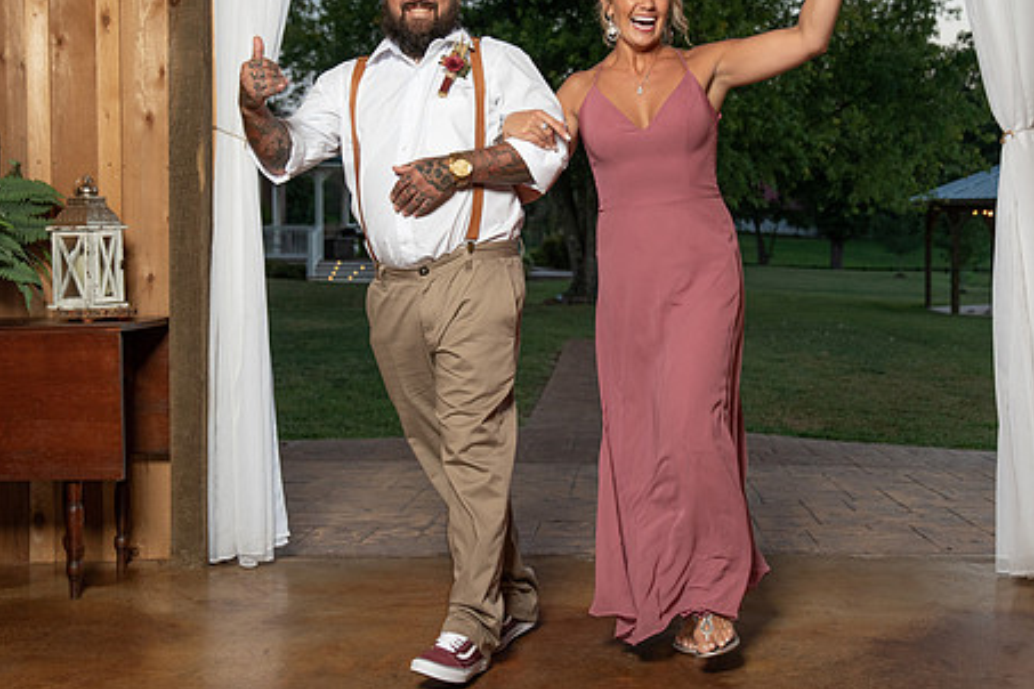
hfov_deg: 36.1
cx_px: 607
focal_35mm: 55
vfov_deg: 24.6
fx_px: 1580
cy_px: 265
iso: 1000
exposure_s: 1/200
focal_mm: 41
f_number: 4
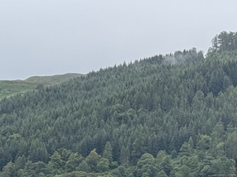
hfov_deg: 10.9
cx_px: 404
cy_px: 249
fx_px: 1177
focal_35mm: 172
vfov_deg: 8.5
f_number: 1.78
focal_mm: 6.76
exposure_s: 1/802
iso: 64
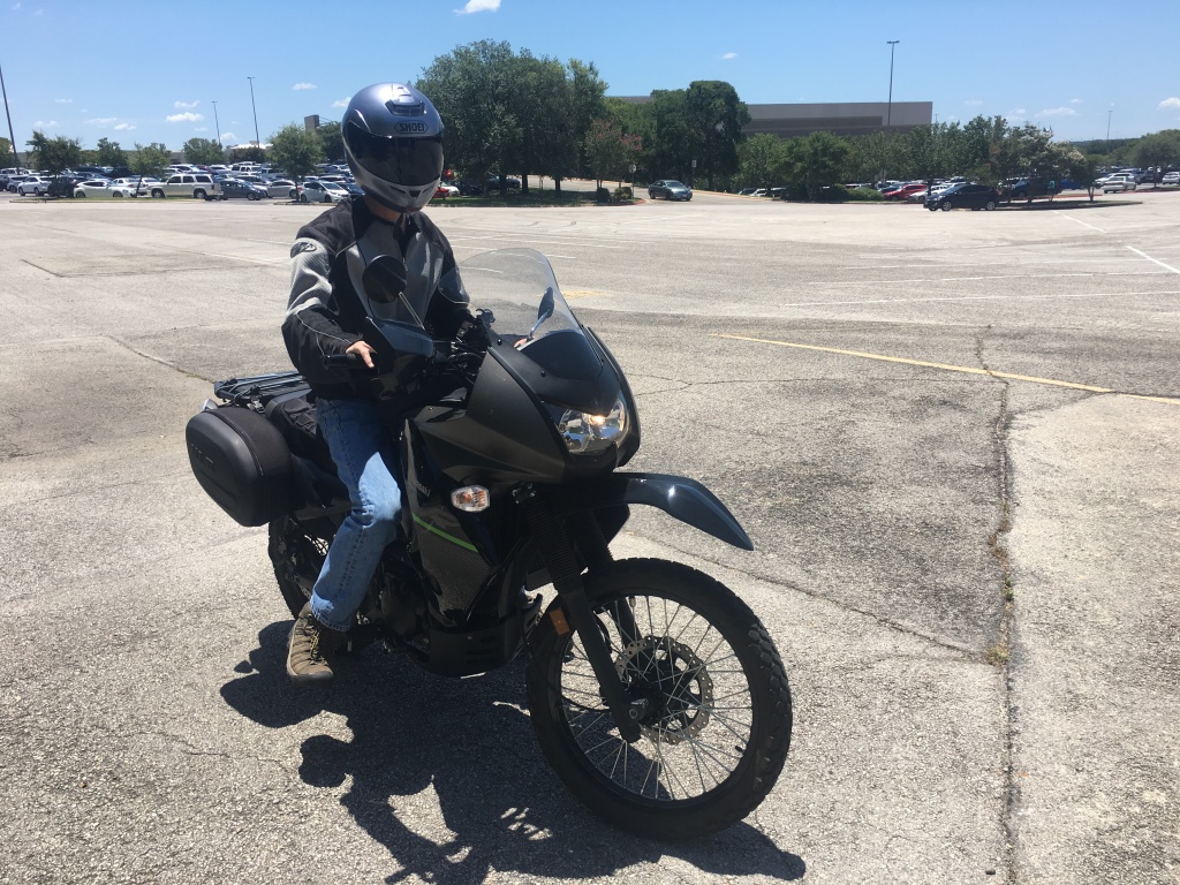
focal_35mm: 29
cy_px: 442
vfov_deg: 48.2
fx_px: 989
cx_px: 590
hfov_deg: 61.7
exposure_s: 1/1538
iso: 25
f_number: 2.2
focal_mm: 4.15
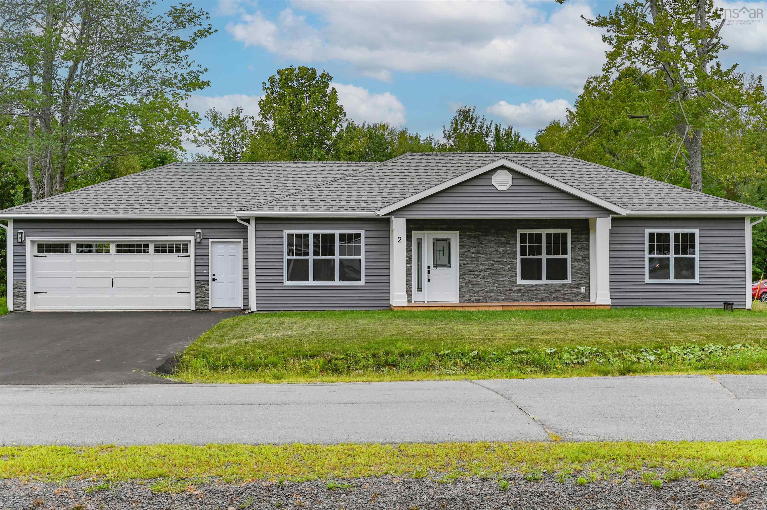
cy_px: 255
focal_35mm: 50
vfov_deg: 26.9
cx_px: 384
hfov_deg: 39.6
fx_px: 1064
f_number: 7.1
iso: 100
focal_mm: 50
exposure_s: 1/400
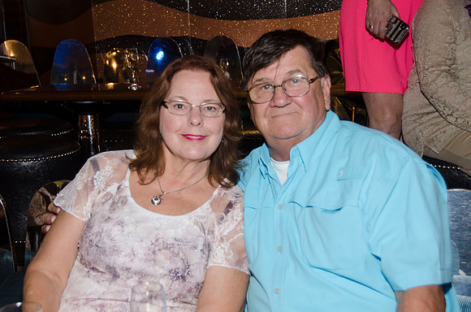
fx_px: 705
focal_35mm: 54
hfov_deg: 36.9
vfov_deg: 24.9
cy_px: 156
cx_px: 236
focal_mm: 36
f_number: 5.6
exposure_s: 1/60
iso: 400
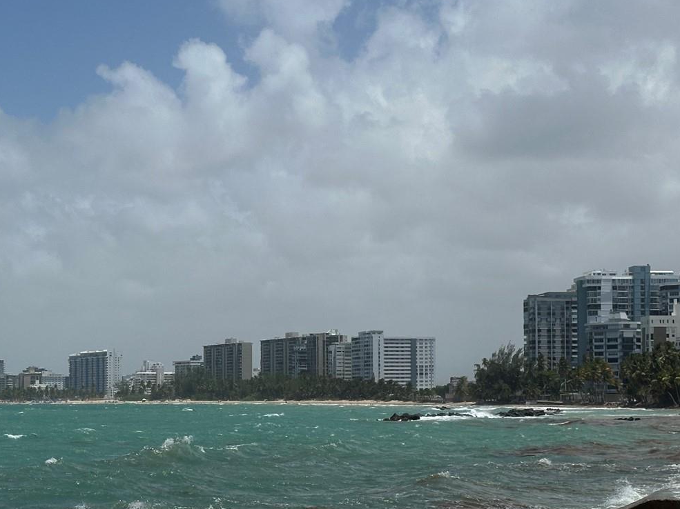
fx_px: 1532
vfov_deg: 18.8
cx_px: 295
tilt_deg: +1.6
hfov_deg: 25.0
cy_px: 340
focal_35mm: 78
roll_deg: -0.9
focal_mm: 6.86
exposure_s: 1/9804
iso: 64
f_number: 1.78
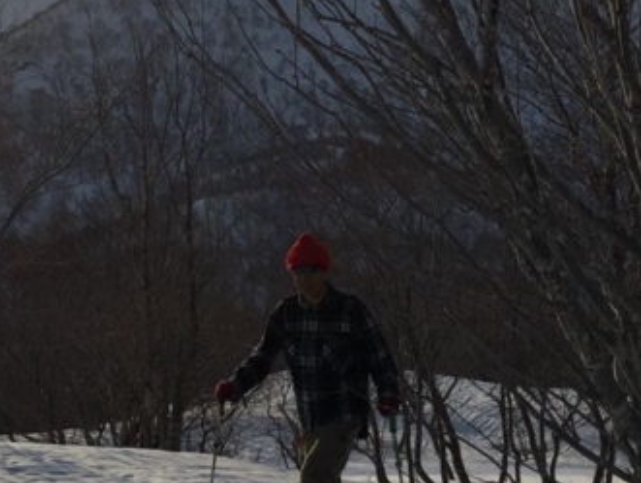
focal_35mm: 70
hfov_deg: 27.5
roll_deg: -0.3
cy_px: 130
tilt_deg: +4.2
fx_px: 1298
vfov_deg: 20.9
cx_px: 180
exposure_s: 1/5650
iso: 32
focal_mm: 4.15
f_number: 2.2
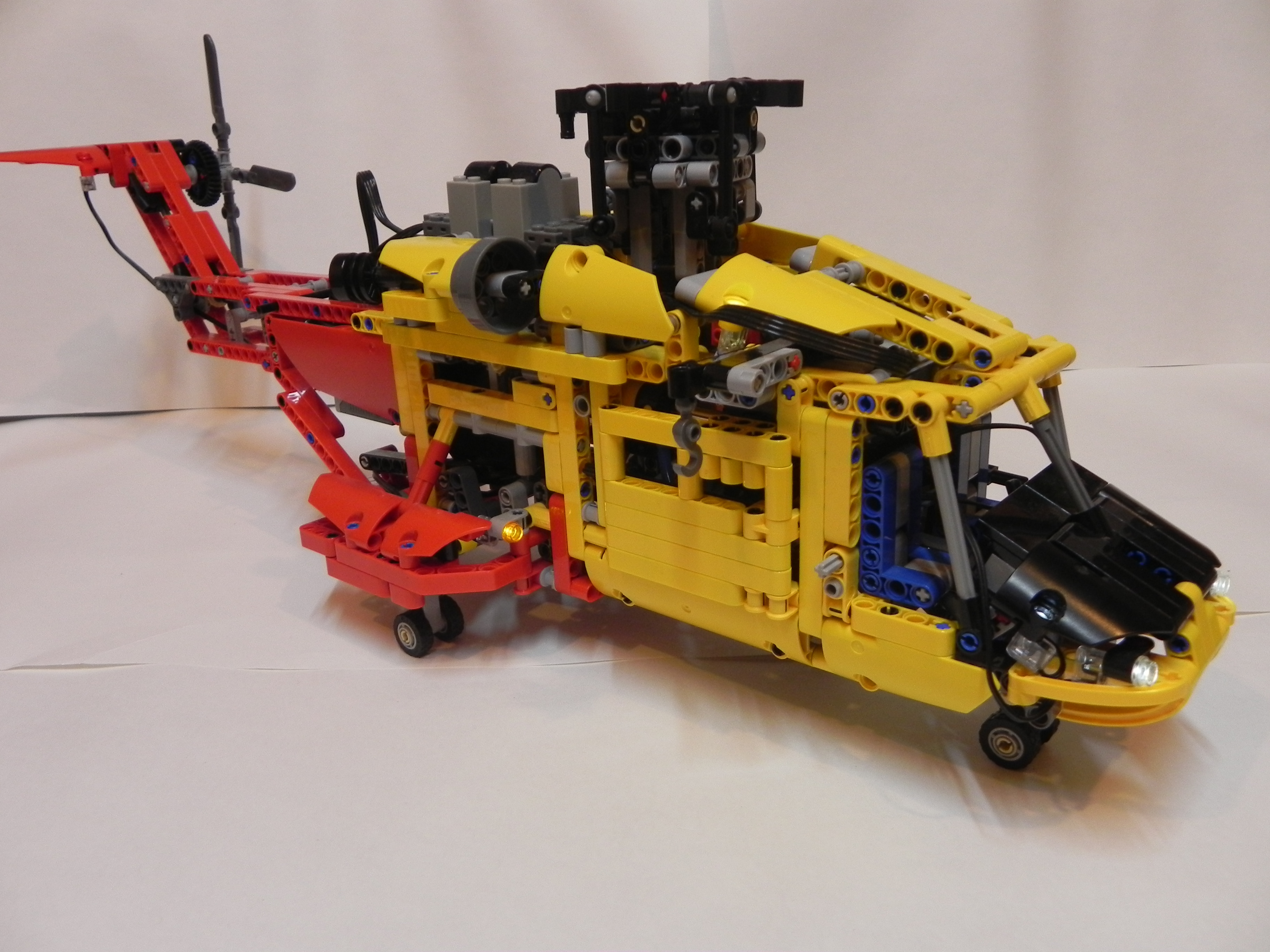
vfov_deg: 48.2
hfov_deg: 61.7
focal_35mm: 29
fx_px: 1064
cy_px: 476
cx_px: 635
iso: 229
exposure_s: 1/30
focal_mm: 5.2
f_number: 2.8
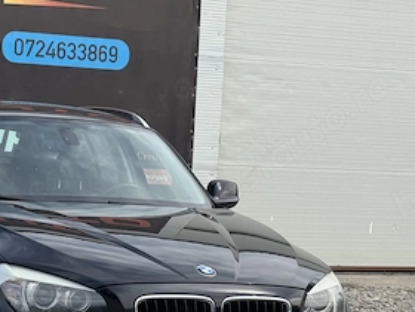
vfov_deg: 14.4
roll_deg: -3.4
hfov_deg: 18.7
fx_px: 1235
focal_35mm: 103
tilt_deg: -1.5
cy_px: 165
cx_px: 18
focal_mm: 6.76
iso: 64
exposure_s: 1/1923
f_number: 1.78
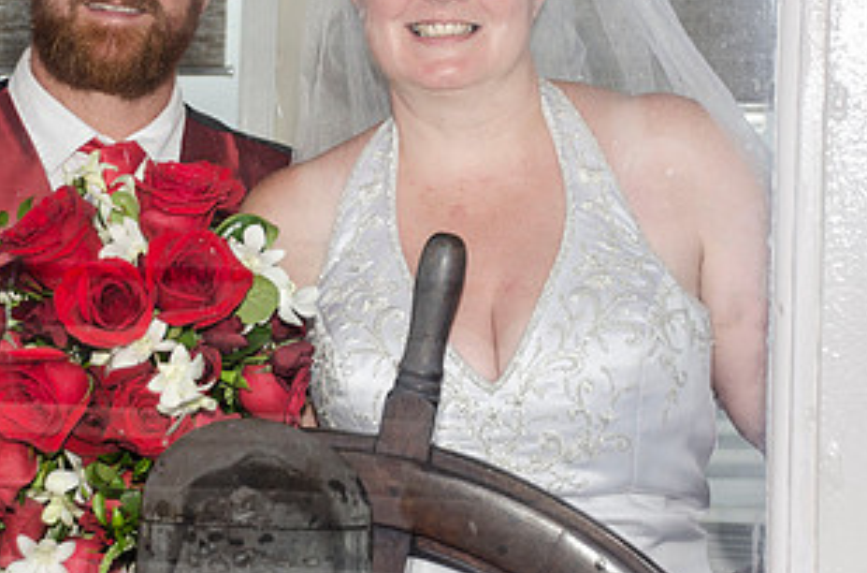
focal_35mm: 141
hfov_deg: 14.6
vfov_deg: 9.7
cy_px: 208
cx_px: 311
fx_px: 3385
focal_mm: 50
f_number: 5.6
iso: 100
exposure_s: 1/160
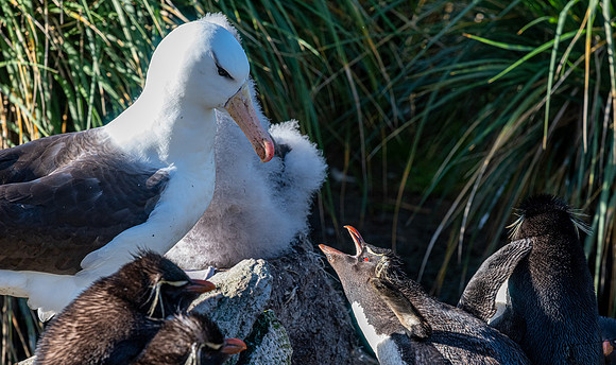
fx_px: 6117
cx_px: 344
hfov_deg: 5.8
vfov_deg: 3.4
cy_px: 244
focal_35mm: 370
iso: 800
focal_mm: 300
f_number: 8
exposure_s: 1/640
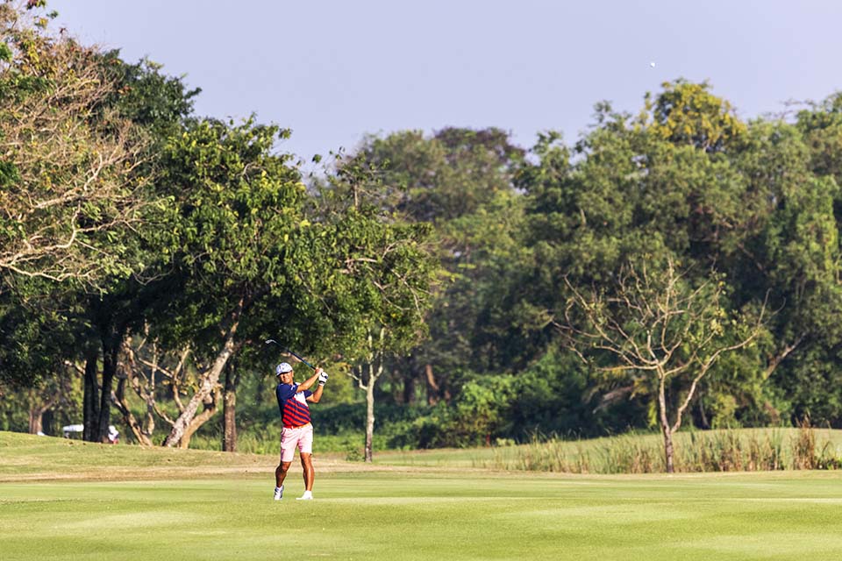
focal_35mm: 400
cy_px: 280
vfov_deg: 3.4
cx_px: 421
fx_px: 9355
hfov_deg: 5.2
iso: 720
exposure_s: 1/3200
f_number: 5.6
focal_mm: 400
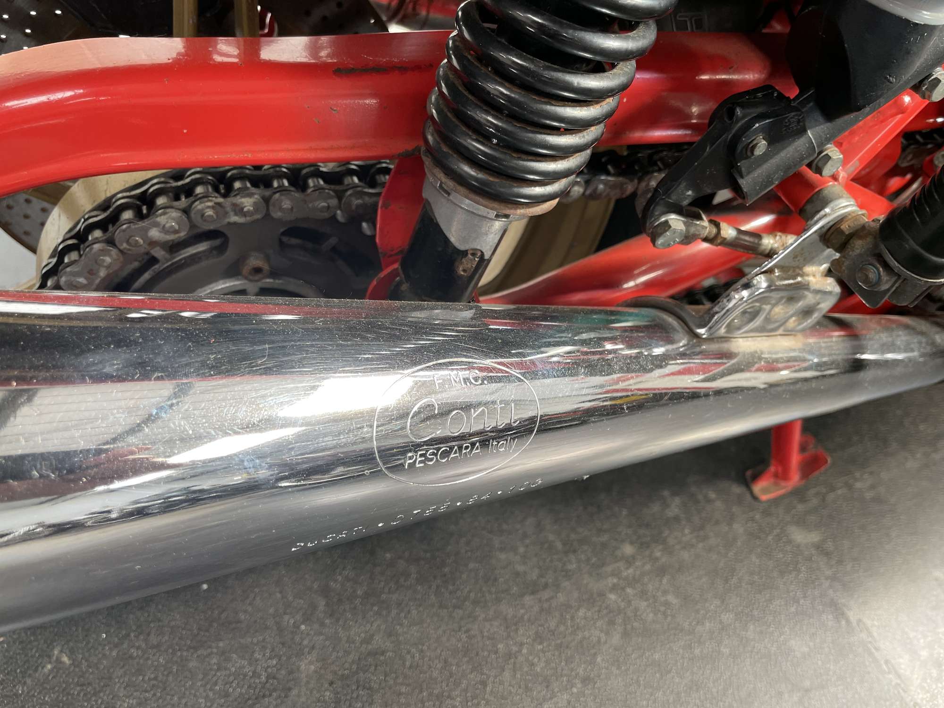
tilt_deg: -51.3
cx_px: 472
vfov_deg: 53.1
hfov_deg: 67.3
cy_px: 354
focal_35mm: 26
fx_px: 709
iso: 100
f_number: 1.6
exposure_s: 1/121
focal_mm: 4.2
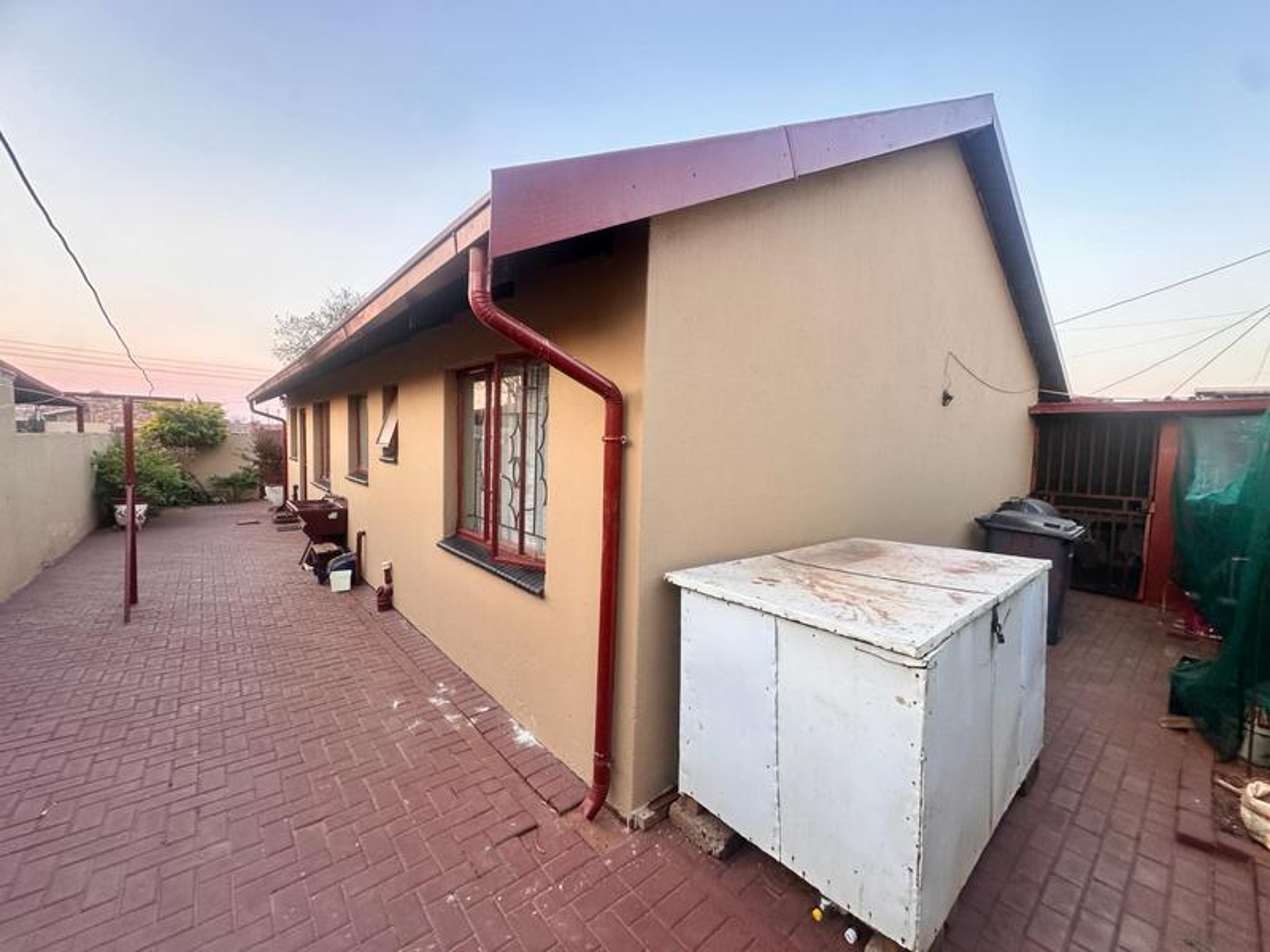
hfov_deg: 102.1
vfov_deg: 85.7
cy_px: 476
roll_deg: -1.6
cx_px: 635
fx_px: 514
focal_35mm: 14
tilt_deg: -2.2
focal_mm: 2.22
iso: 100
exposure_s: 1/99
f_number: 2.2
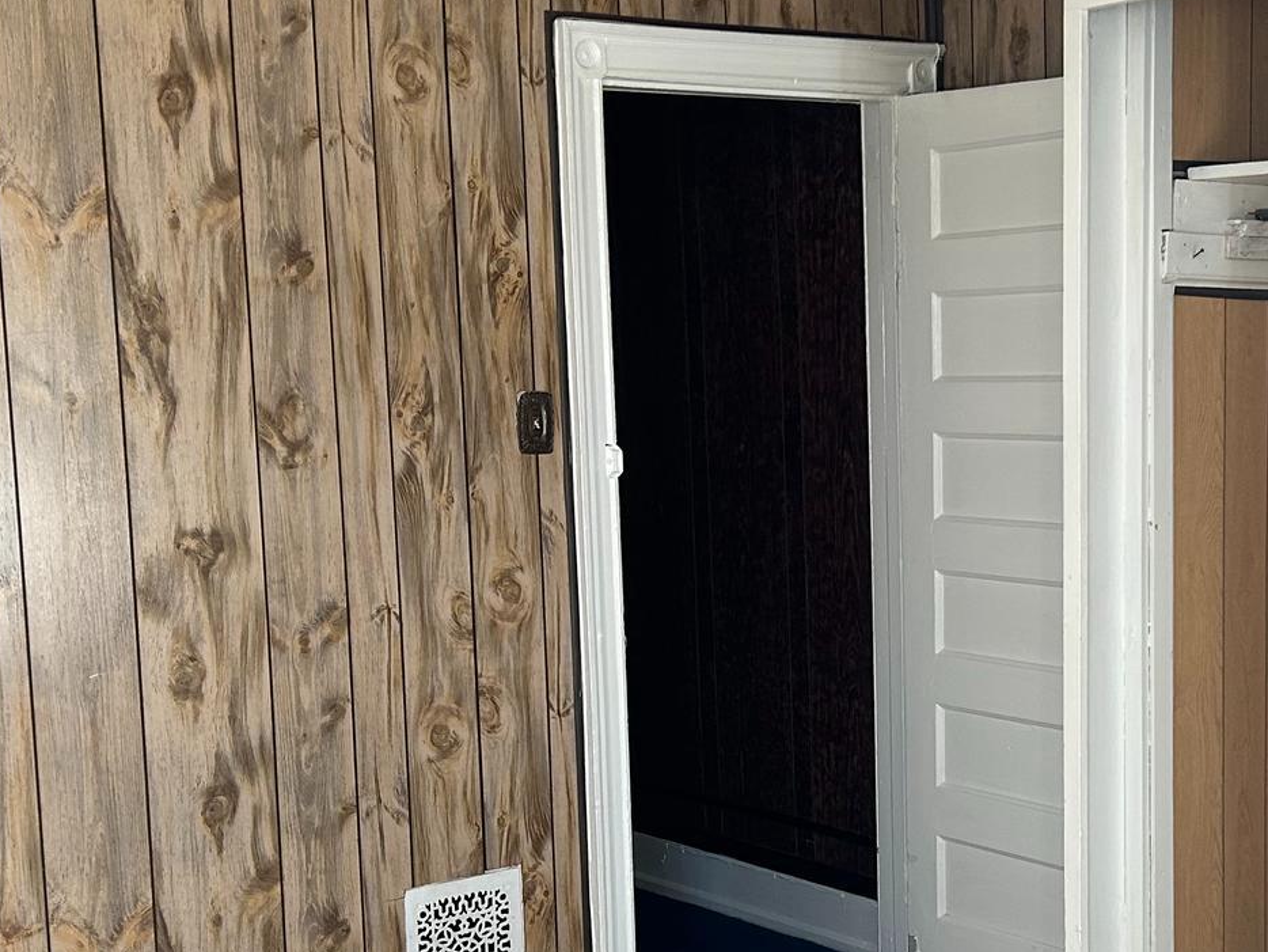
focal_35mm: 57
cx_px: 945
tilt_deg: -7.5
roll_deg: +1.5
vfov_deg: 25.5
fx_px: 2088
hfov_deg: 33.1
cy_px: 664
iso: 125
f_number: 1.5
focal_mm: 5.7
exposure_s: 1/105
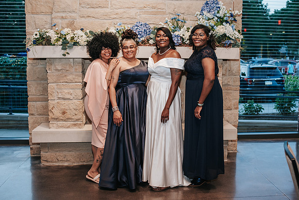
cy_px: 94
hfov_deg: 47.3
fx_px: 341
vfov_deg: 32.6
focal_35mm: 41
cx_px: 165
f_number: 2.8
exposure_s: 1/160
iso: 1000
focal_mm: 35
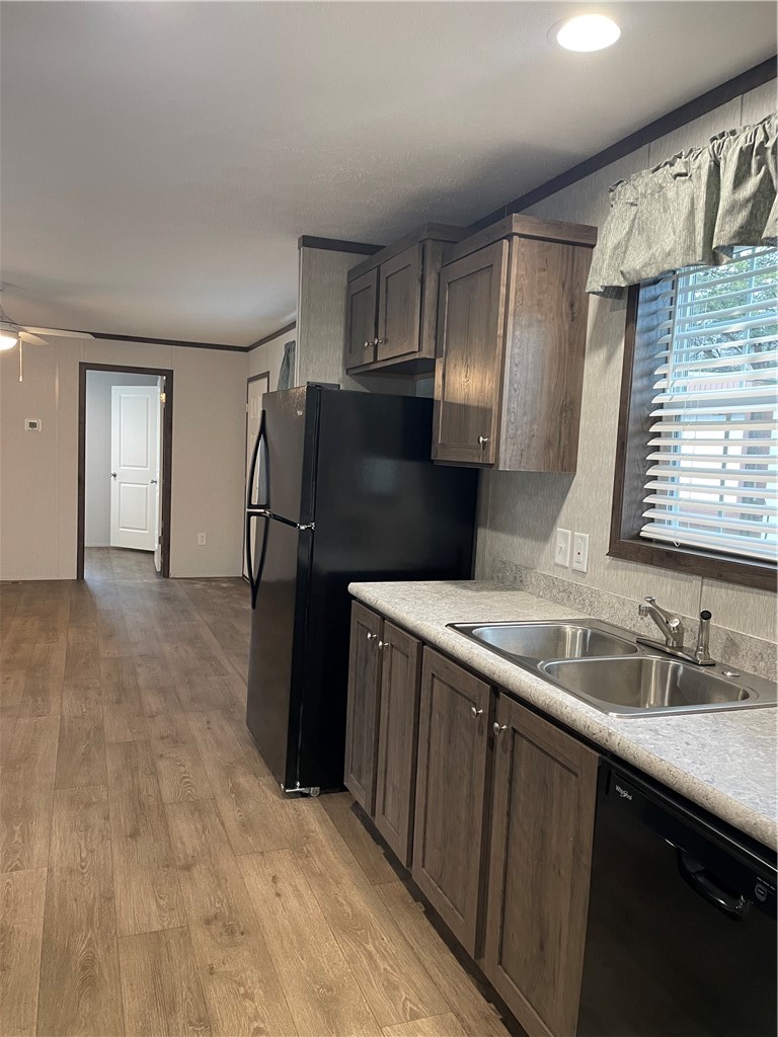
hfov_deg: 53.1
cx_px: 389
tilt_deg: -5.5
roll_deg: -2.6
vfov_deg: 67.3
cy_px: 518
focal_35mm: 26
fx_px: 779
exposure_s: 1/60
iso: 200
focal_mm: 4.2
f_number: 1.6
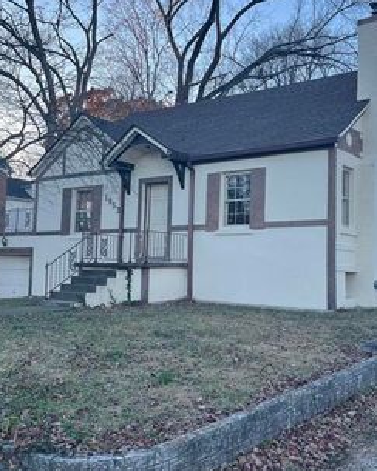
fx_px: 558
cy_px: 234
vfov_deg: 45.8
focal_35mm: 40
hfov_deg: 37.3
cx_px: 202
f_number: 1.6
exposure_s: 1/584
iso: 32
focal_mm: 5.1
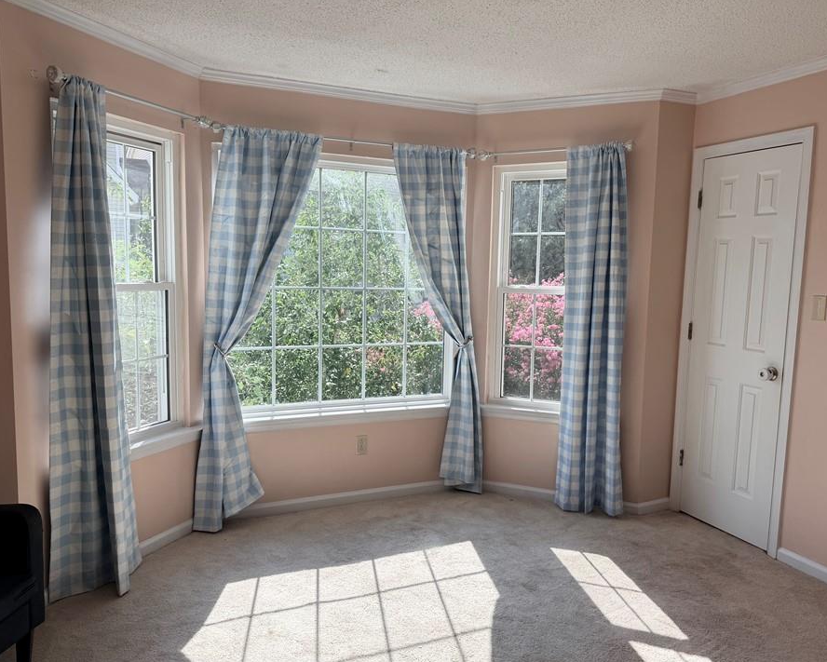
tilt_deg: -5.8
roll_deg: -0.9
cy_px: 338
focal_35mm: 27
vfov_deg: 53.2
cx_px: 429
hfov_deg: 64.0
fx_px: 661
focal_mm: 6.76
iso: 80
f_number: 1.78
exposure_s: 1/868
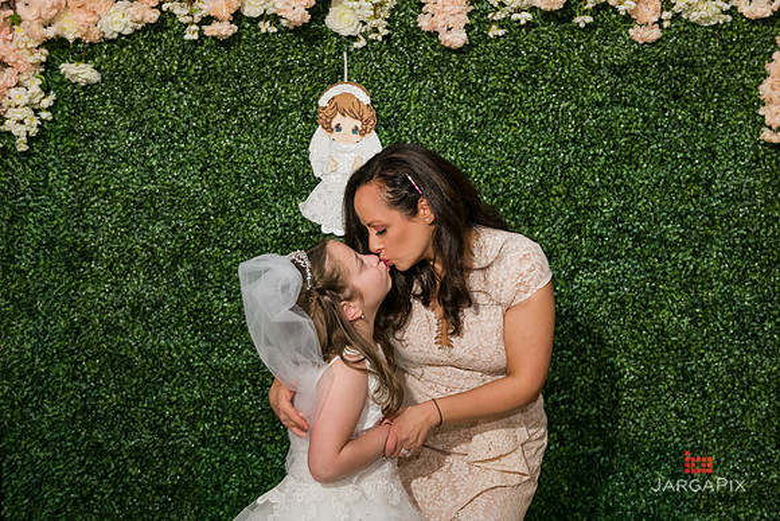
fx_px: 1012
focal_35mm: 47
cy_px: 275
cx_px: 391
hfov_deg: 42.2
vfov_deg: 28.8
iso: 1600
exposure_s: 1/125
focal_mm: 42
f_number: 5.6
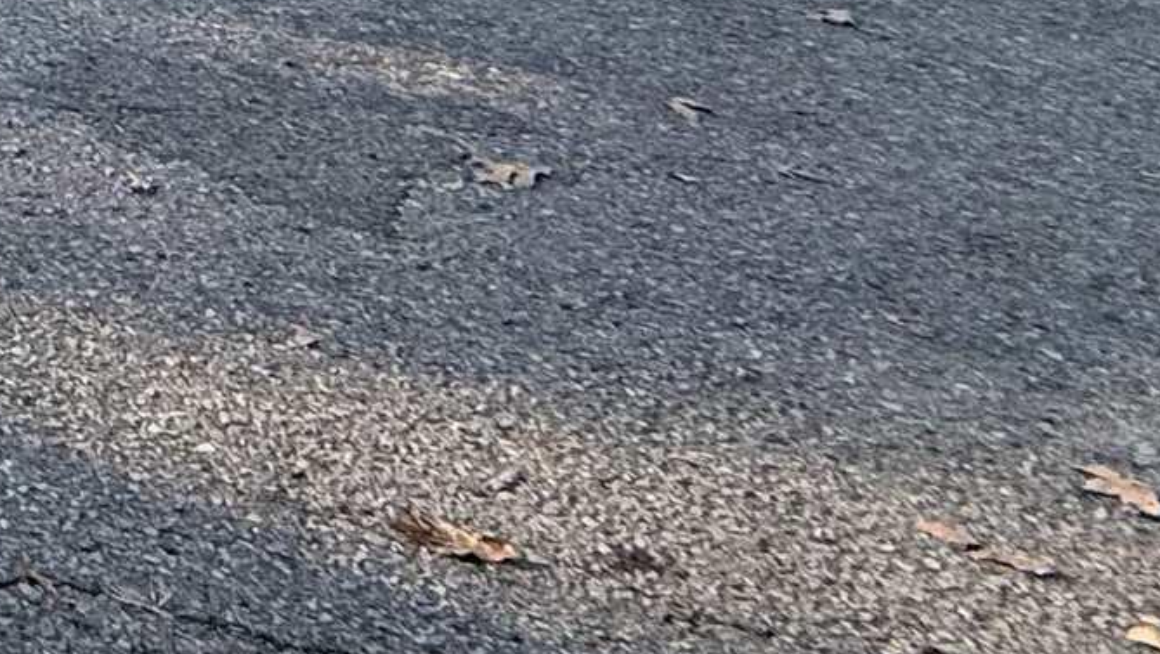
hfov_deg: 18.6
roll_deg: -0.2
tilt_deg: -11.5
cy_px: -664
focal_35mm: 70
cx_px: -1191
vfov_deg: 14.3
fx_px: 2154
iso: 64
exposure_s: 1/569
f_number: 2.2
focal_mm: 2.22
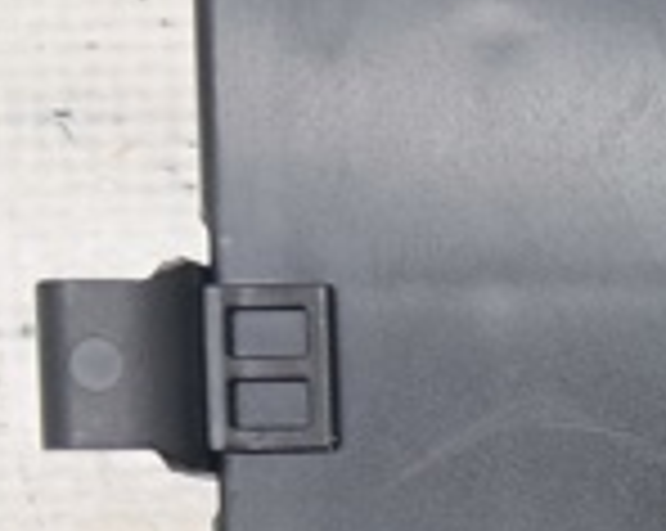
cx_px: 1161
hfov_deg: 14.9
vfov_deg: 12.9
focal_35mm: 114
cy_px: 736
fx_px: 2244
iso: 64
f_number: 1.8
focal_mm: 4
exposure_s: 1/60
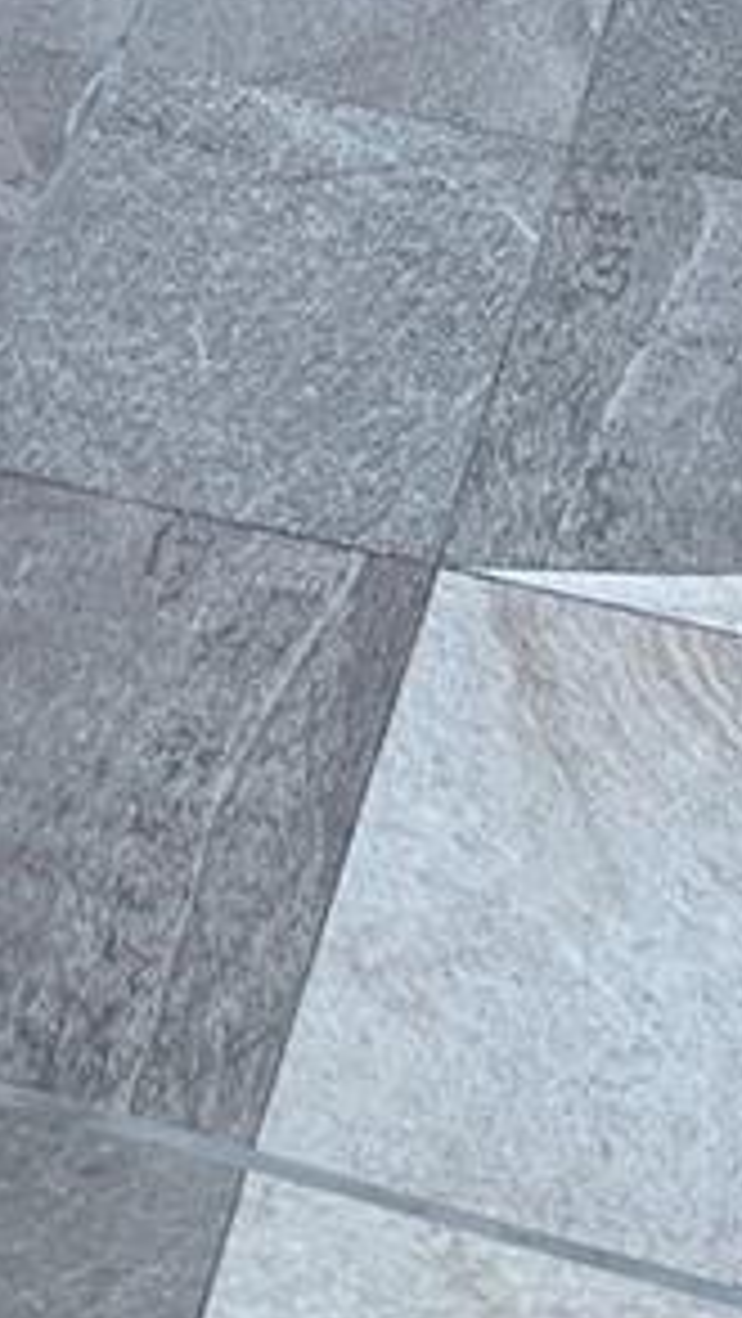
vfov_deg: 15.7
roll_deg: +1.6
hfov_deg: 10.2
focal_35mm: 116
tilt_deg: -13.5
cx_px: -229
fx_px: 4054
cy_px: -1080
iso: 50
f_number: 1.5
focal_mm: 5.7
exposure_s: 1/2762
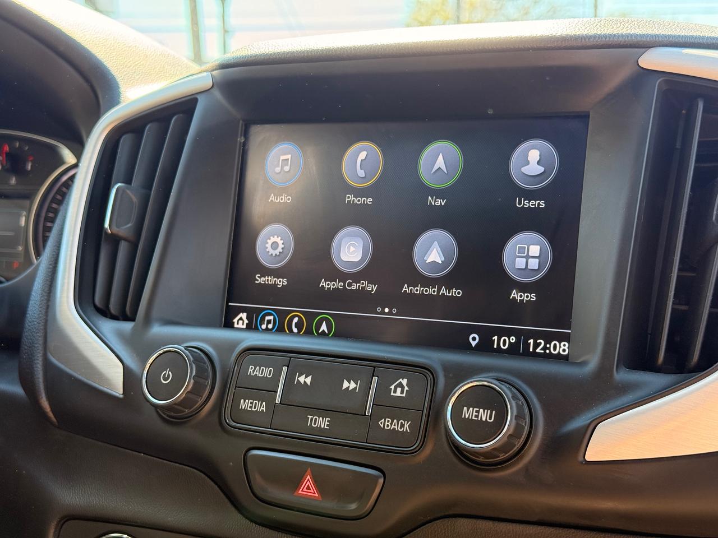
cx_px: 359
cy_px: 269
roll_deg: +0.4
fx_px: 996
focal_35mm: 48
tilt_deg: -7.2
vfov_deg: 30.3
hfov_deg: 39.7
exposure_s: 1/208
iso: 125
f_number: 1.78
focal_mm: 6.76
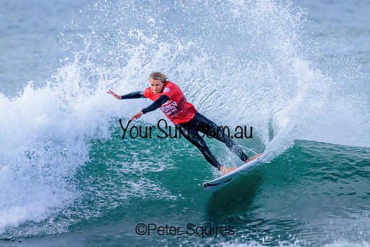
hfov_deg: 2.0
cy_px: 107
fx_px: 10467
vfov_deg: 1.4
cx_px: 209
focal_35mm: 1018
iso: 7200
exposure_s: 1/3200
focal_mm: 900
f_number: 11
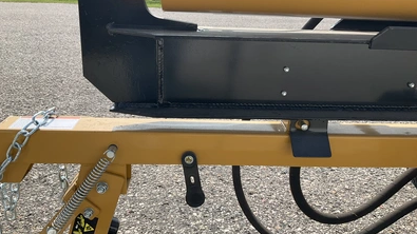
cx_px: 209
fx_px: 354
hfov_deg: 61.0
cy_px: 90
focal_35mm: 32
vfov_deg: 36.5
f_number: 1.8
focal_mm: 3
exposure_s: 1/1055
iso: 25
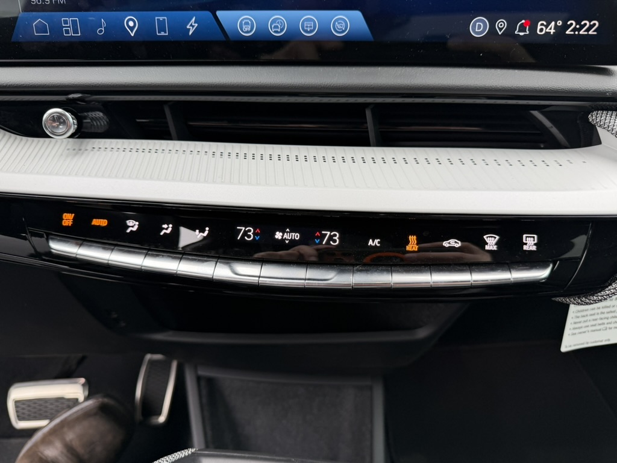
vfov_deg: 56.8
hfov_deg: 71.6
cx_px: 308
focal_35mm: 24
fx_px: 428
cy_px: 232
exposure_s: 1/121
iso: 125
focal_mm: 6.76
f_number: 1.78
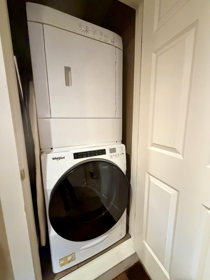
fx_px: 113
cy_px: 140
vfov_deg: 102.1
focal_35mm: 14
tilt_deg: -8.9
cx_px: 105
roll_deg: +1.1
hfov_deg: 85.7
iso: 1250
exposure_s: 1/60
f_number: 2.2
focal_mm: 2.22
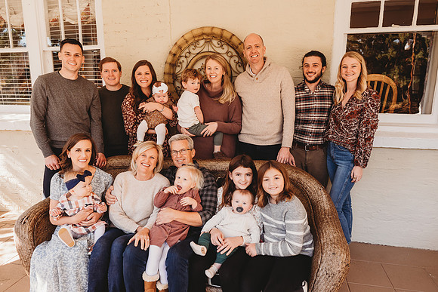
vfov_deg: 53.2
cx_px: 219
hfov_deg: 73.7
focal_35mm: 24
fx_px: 292
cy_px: 146
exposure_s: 1/200
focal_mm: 24
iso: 250
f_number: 4.5
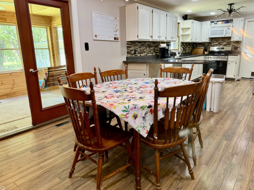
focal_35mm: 25
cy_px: 95
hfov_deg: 69.4
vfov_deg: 54.9
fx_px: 183
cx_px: 126
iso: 125
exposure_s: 1/60
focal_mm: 6.76
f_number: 1.78
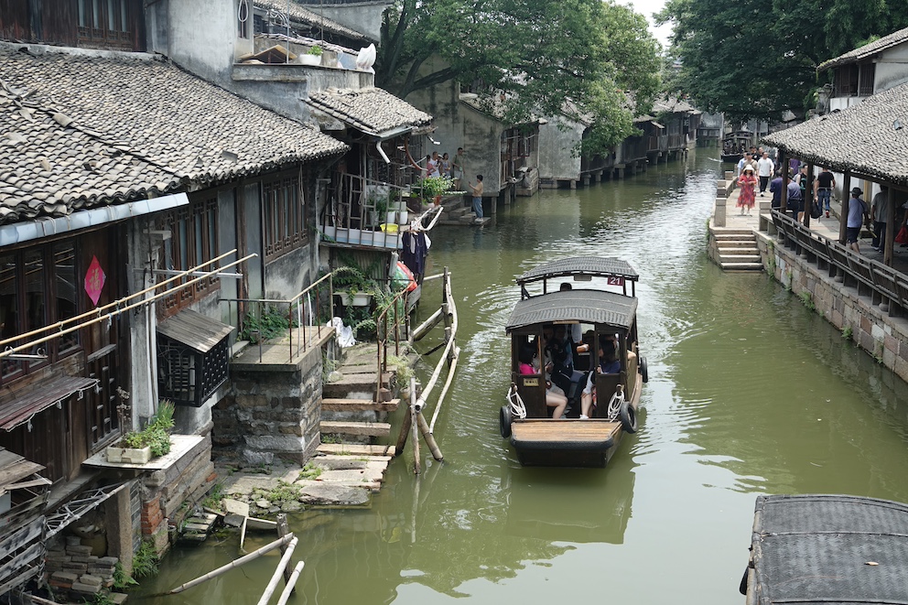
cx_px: 454
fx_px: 1110
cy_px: 302
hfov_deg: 44.5
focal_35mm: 44
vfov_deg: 30.5
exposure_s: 1/320
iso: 100
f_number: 4
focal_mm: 16.31
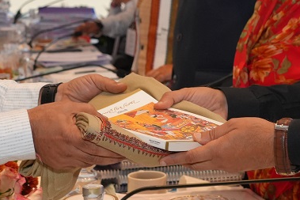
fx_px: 1142
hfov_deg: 15.0
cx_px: 170
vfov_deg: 10.0
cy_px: 15
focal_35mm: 137
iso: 2000
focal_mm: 37
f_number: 5.6
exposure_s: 1/200
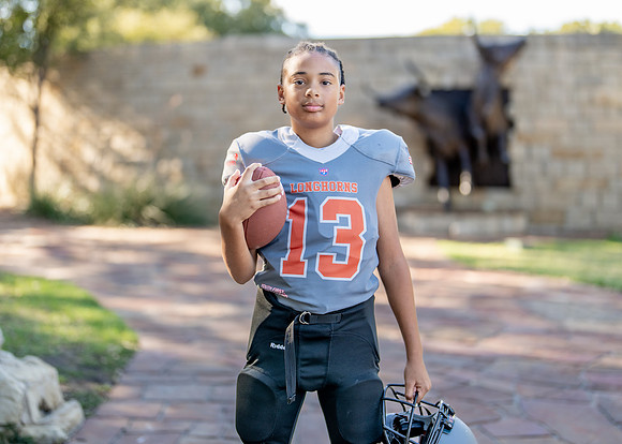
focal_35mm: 60
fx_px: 1056
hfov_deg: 32.8
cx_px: 322
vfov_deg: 23.7
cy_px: 191
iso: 100
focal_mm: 50
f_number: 1.2
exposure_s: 1/800
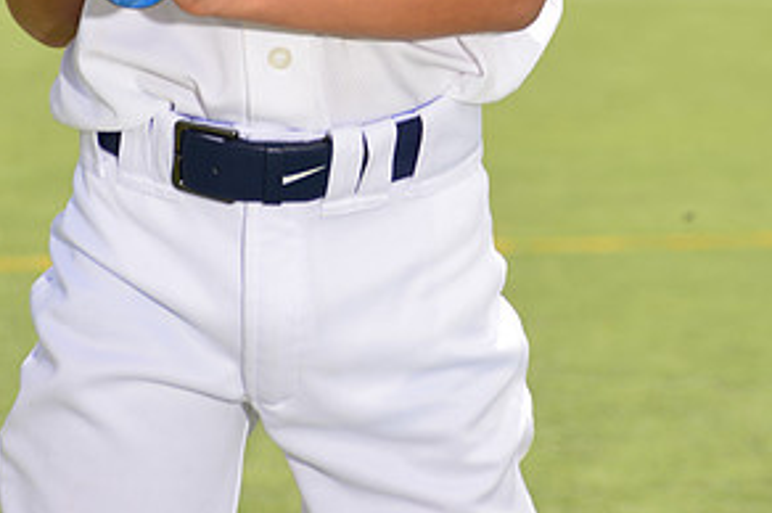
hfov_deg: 5.6
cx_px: 332
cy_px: -241
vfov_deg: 3.7
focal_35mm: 368
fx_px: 7883
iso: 125
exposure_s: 1/200
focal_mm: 185
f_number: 11
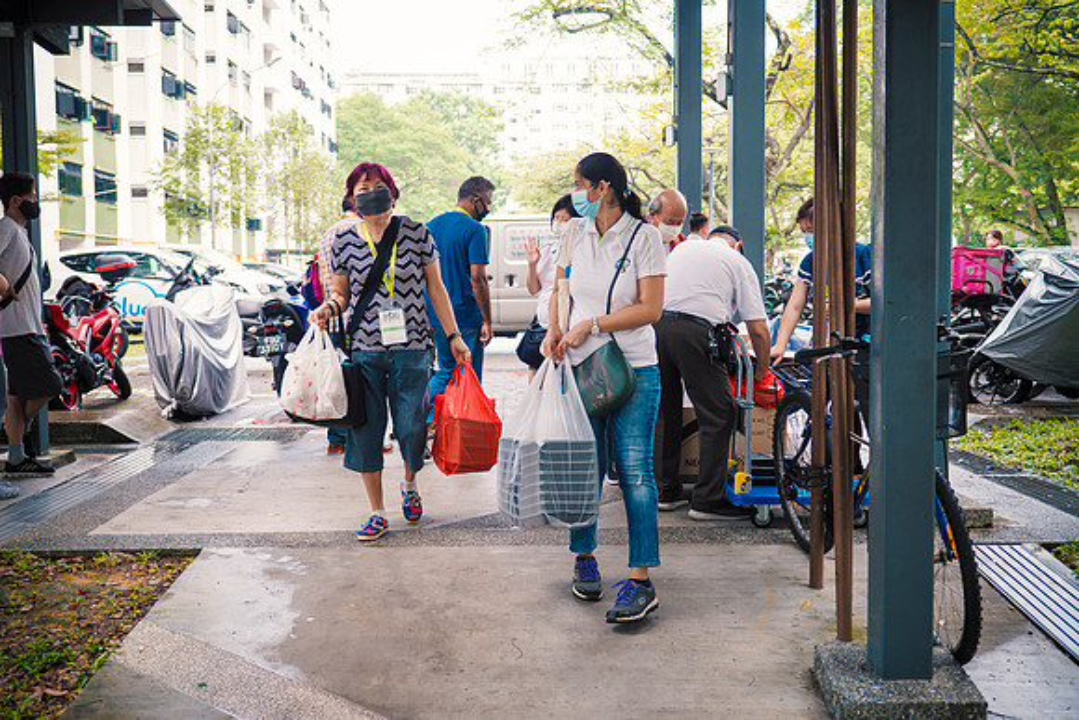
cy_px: 360
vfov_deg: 33.0
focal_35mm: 41
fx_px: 1216
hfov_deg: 47.9
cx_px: 540
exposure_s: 1/320
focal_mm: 19
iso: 200
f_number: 1.7
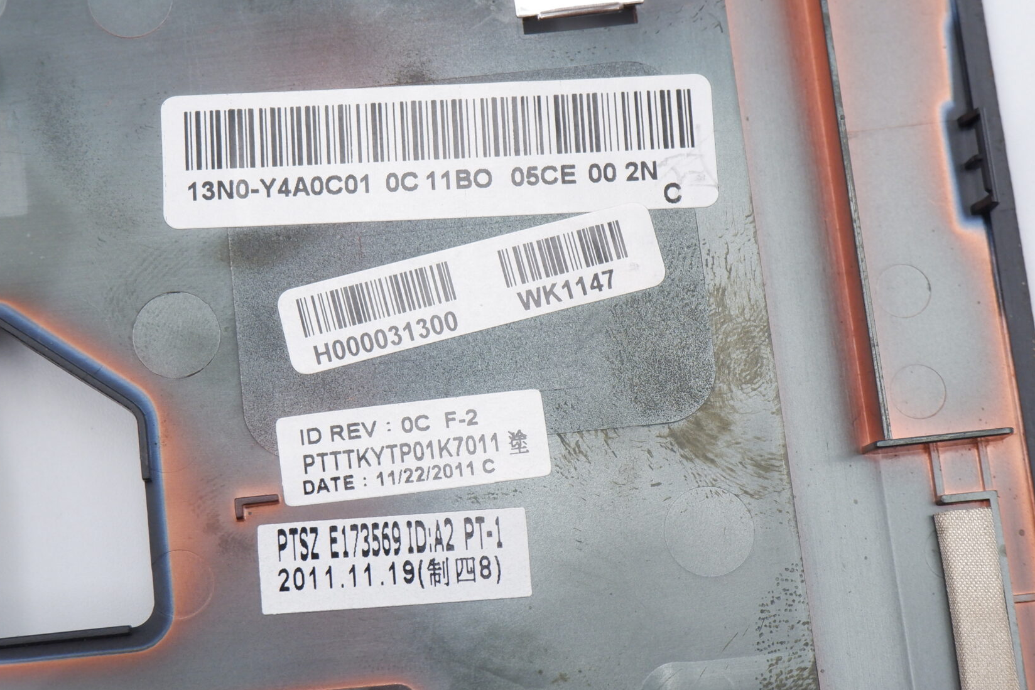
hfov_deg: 27.6
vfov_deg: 18.7
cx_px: 363
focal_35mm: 73
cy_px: 289
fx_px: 2099
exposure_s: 1/240
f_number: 5.6
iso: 800
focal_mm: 31.4
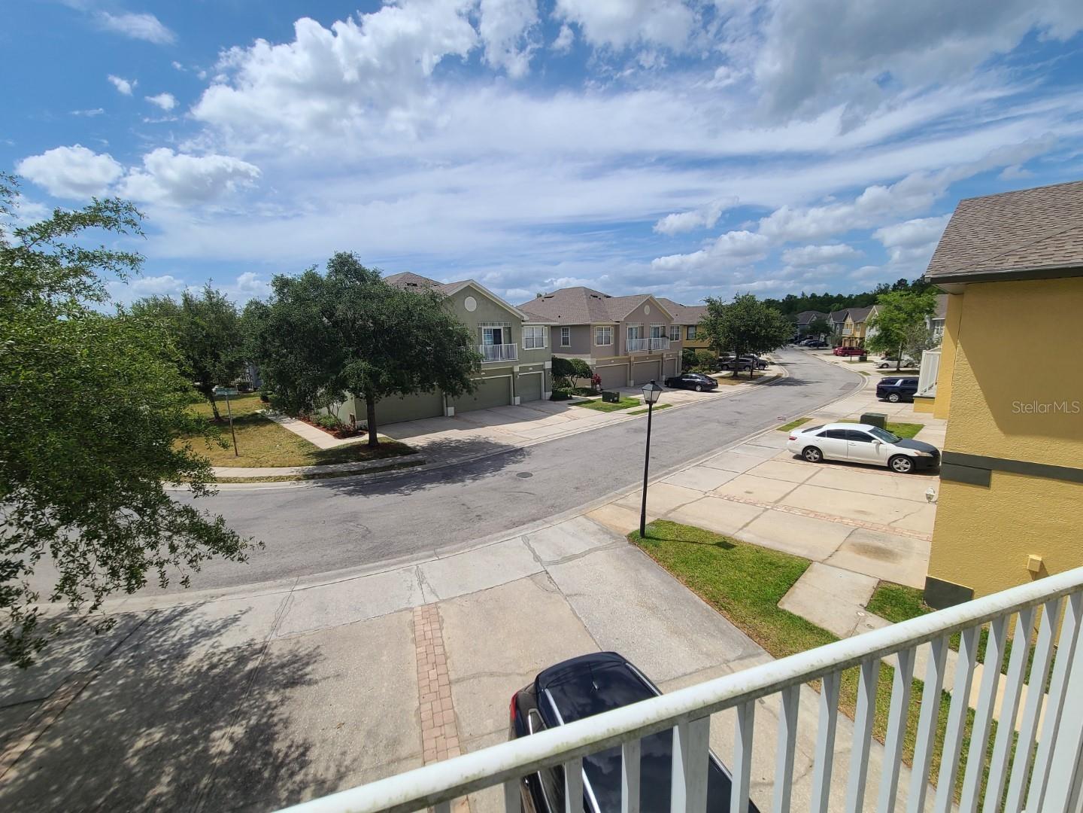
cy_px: 406
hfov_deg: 106.2
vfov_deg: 89.9
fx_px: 407
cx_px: 542
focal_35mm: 13
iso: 50
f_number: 2.2
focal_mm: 2.2
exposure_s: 1/3246
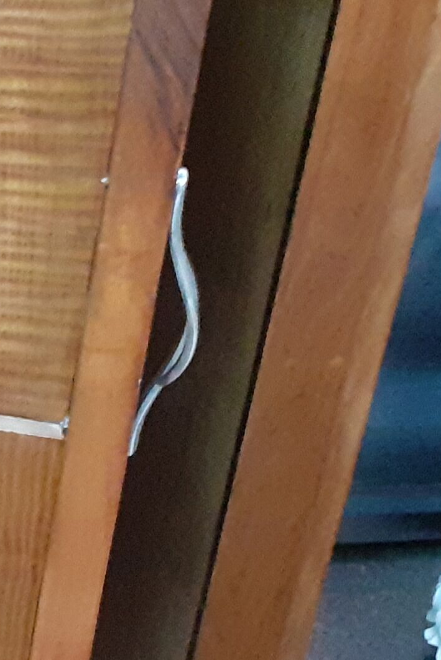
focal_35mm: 109
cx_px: -666
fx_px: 2002
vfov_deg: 18.7
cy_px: 274
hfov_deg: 10.5
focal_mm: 3.6
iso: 640
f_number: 1.9
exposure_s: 1/25
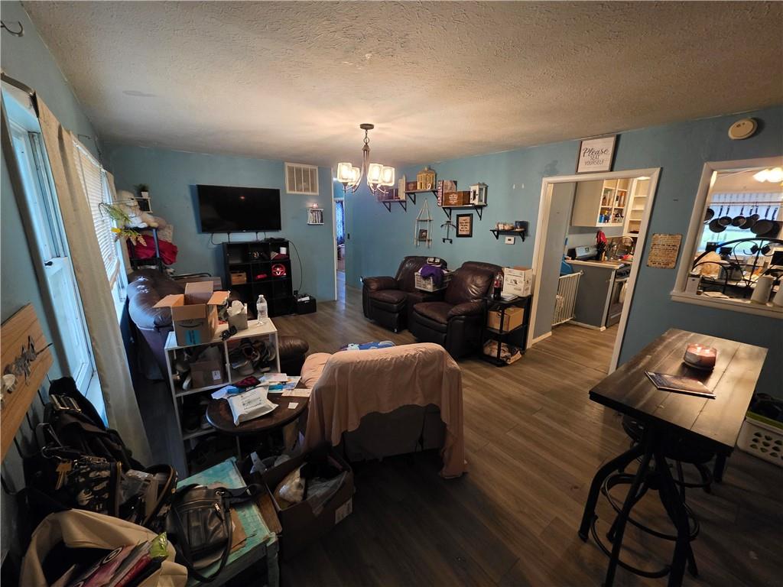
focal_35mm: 13
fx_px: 294
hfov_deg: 106.2
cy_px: 294
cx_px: 392
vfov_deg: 89.9
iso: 640
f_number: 1.9
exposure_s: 1/60
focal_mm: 2.2
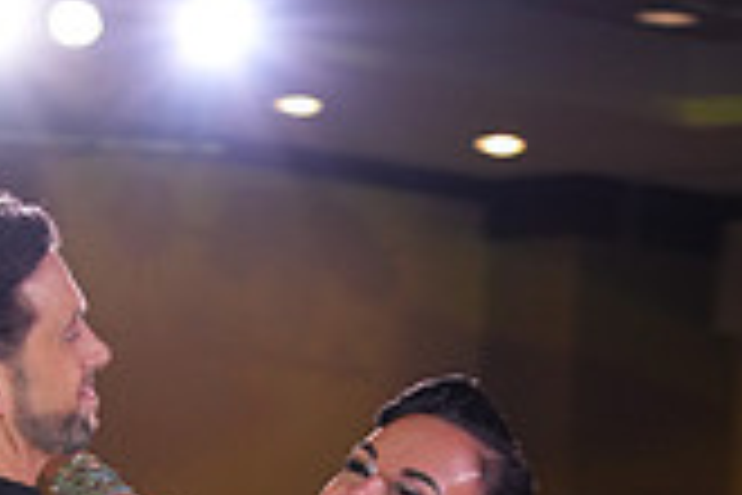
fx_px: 6368
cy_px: 1215
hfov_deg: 6.6
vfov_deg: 4.3
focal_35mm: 309
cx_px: -43
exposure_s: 1/200
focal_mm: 88
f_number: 4.5
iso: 1250
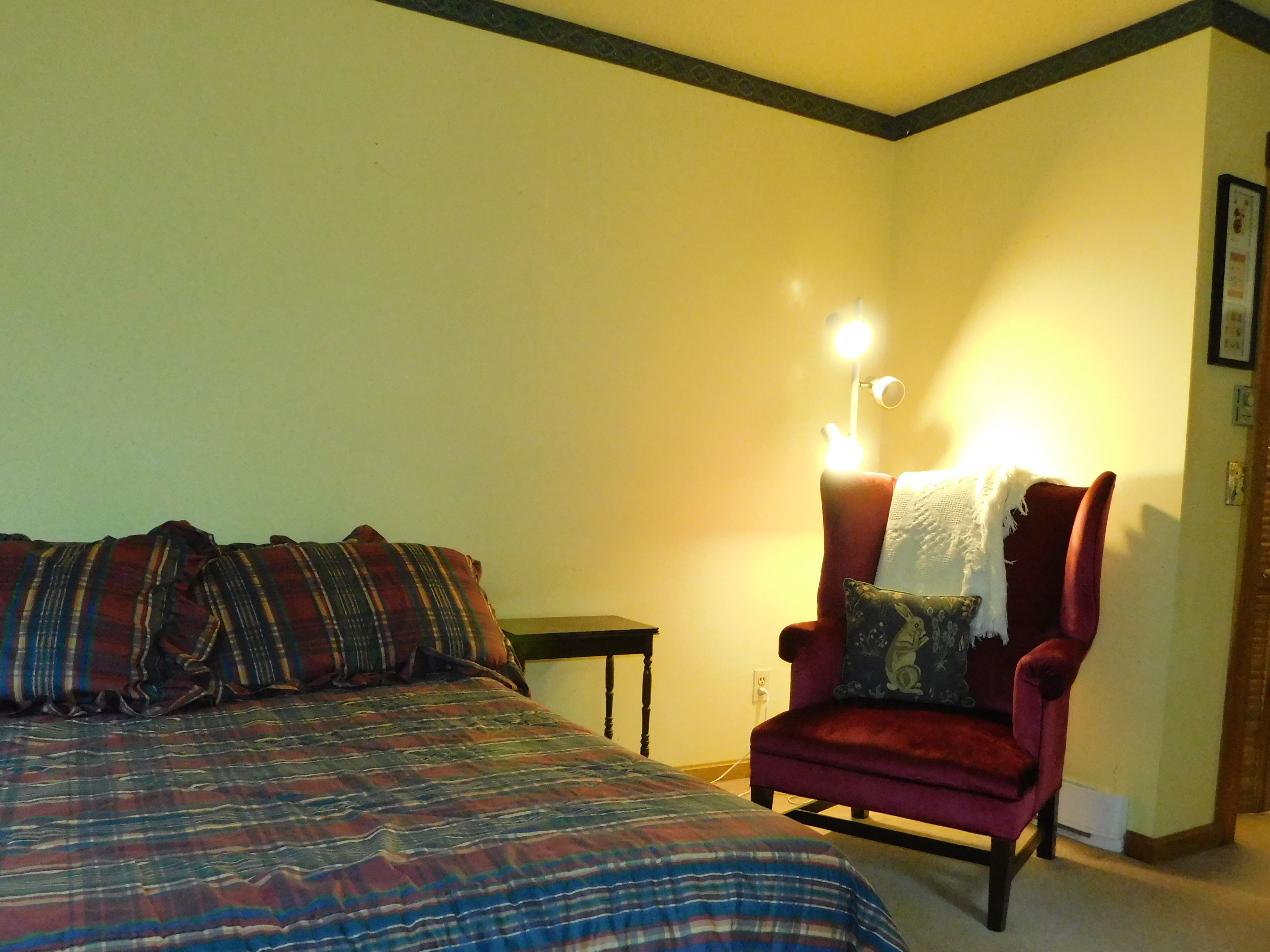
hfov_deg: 61.6
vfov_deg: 47.9
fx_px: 1064
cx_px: 682
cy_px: 585
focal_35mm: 29
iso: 800
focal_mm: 4
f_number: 3
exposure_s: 1/30
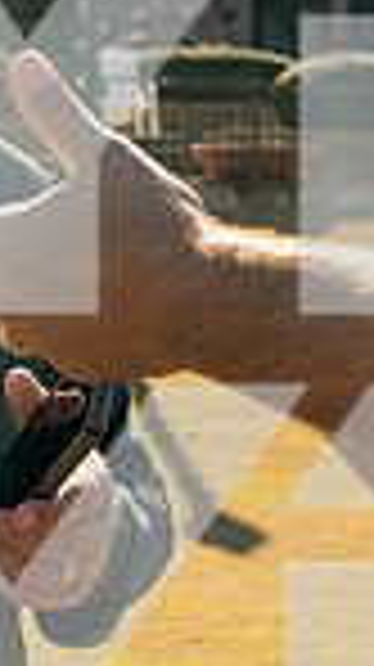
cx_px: 212
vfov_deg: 14.8
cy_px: 79
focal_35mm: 144
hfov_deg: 8.4
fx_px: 2545
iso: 100
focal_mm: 35
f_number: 5.6
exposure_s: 1/250
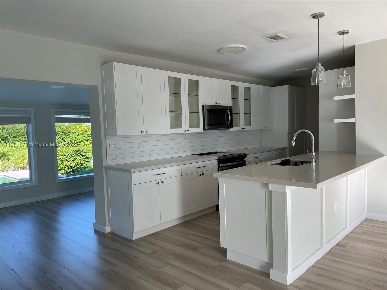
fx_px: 291
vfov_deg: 53.1
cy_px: 145
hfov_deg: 67.3
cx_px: 194
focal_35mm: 26
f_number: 1.6
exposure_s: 1/326
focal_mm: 4.2
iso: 32
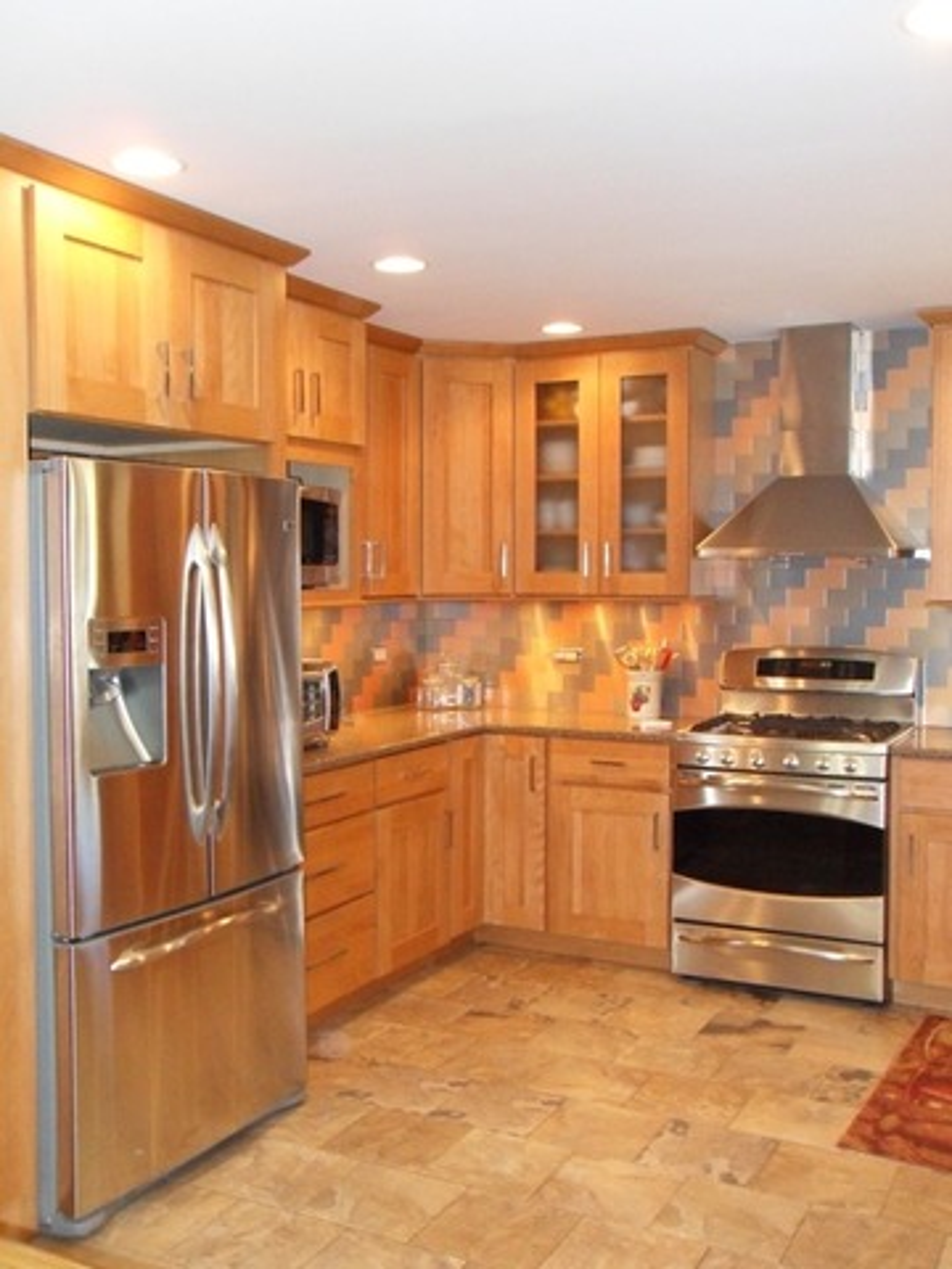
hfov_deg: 40.7
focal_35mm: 35
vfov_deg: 52.6
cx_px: 476
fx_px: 1283
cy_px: 634
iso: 480
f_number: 3.5
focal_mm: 6.3
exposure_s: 1/45
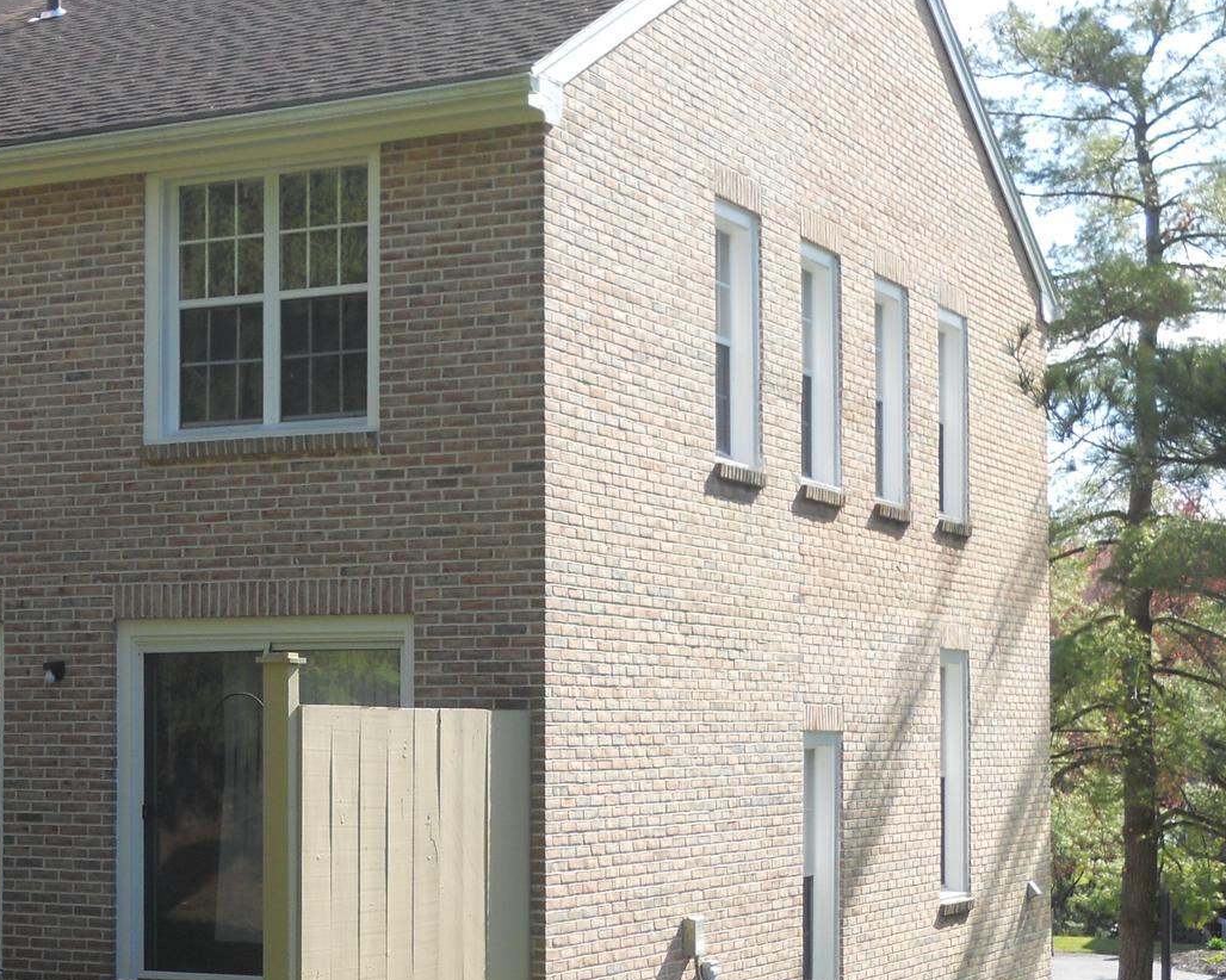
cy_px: 606
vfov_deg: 21.8
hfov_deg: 26.5
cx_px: 215
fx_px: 2539
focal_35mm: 70
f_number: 3
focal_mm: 6.4
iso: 80
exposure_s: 1/320
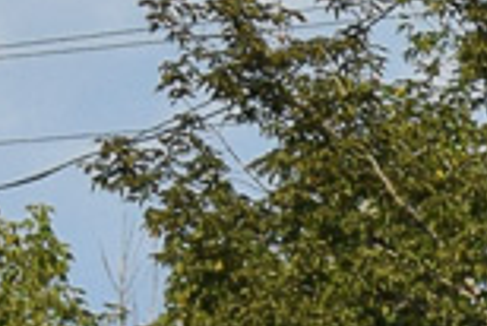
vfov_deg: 2.1
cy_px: 712
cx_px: 1347
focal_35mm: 641
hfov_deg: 3.2
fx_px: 8678
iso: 200
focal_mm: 55
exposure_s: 1/1000
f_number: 7.1
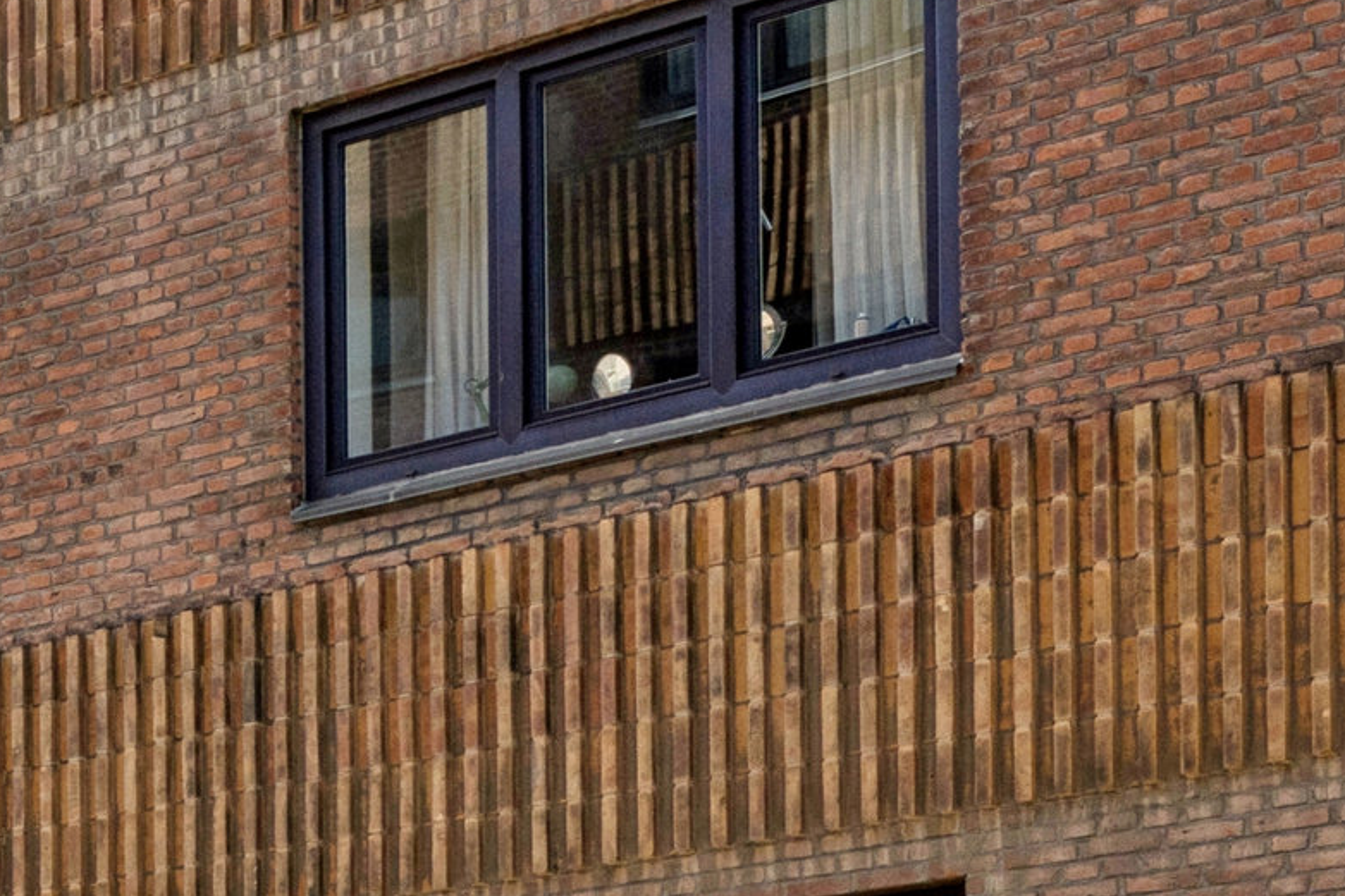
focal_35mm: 119
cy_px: 291
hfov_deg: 14.9
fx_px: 4445
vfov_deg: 11.5
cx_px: -1115
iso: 400
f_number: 10
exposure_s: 1/320
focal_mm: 31
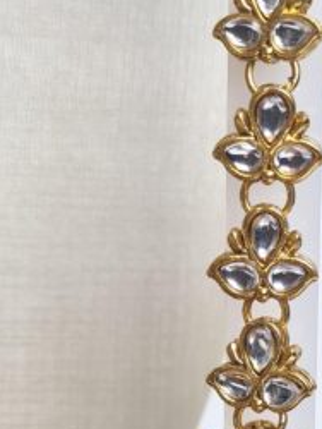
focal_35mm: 97
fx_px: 1201
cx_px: 295
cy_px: 293
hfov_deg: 15.1
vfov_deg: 20.1
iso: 50
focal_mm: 5.4
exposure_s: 1/145
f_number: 1.8
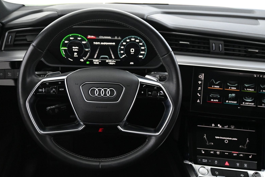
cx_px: 135
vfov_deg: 40.5
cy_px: 88
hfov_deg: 57.9
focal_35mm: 33
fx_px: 239
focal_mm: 21
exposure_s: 1/30
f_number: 4
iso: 5600
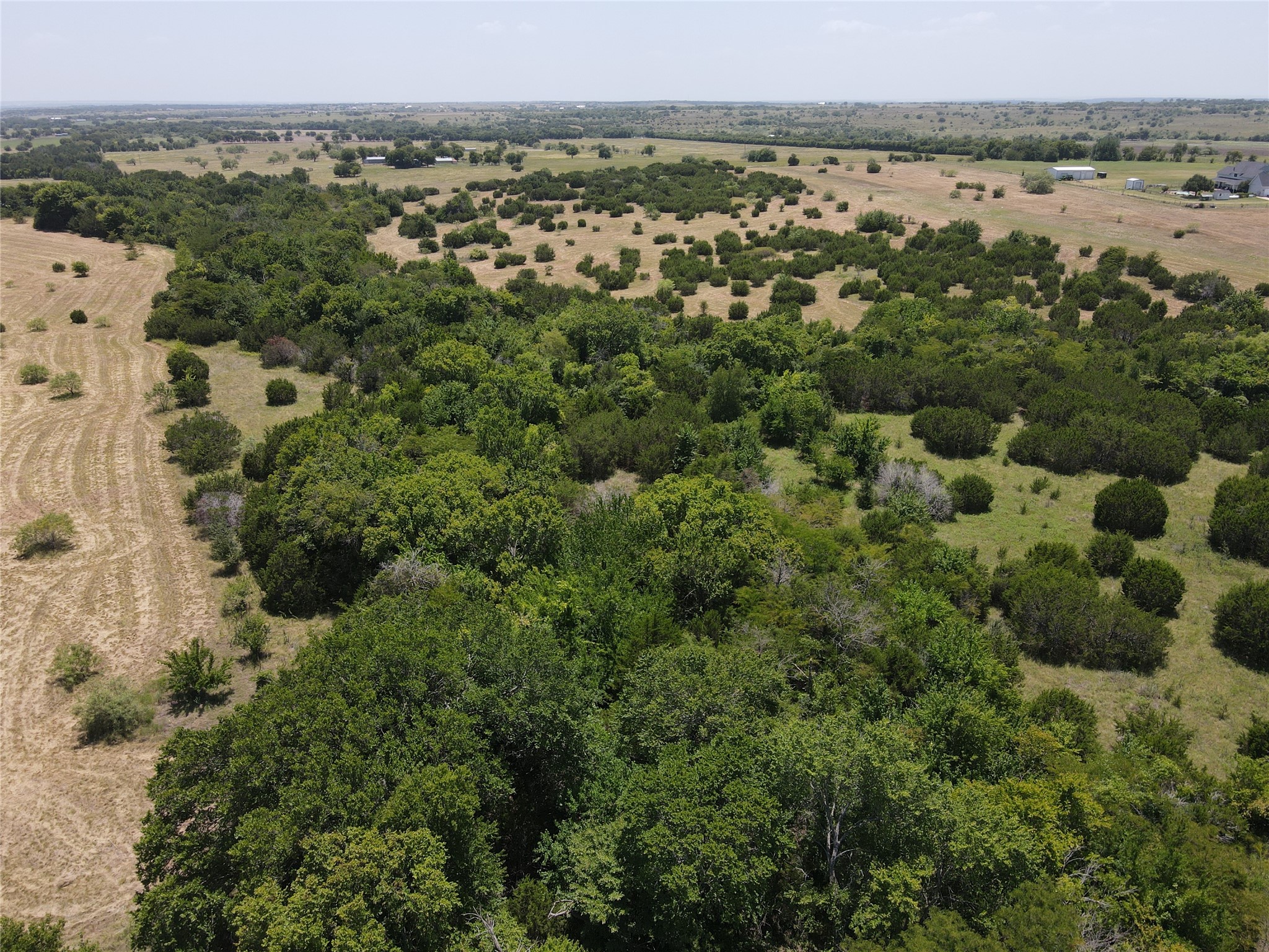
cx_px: 634
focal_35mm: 24
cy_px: 476
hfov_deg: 71.6
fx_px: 880
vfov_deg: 56.8
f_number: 2.8
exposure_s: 1/500
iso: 100
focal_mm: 4.5
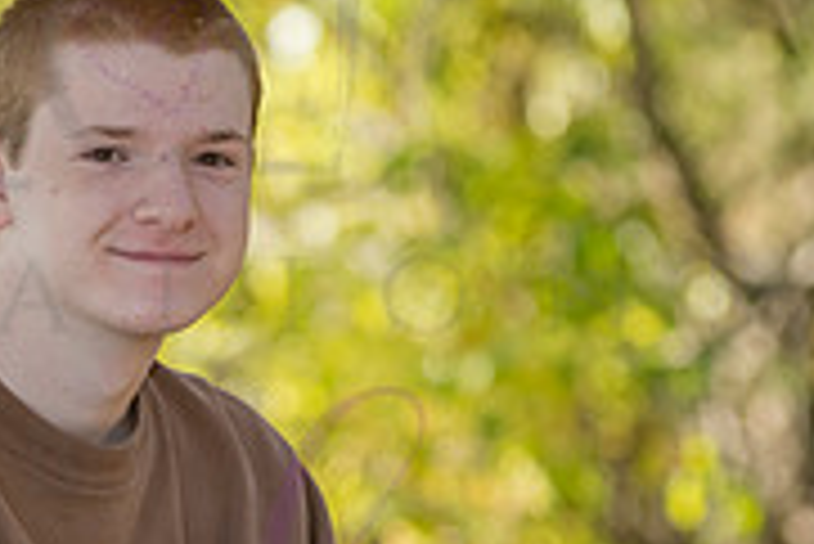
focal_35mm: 336
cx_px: 162
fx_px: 7603
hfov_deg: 6.1
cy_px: 454
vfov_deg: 4.1
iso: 400
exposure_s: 1/640
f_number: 4
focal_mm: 135
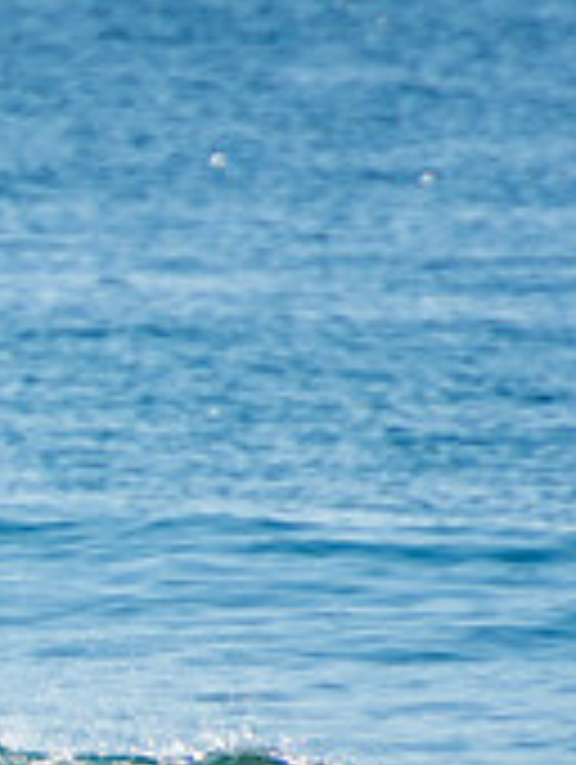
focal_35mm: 1968
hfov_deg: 0.8
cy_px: 817
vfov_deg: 1.0
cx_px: -720
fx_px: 43554
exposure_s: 1/1250
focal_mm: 400
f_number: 5.6
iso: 200
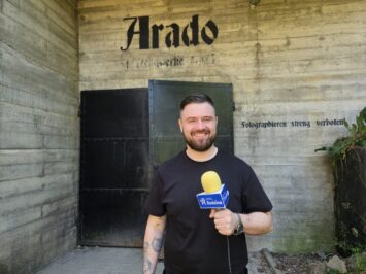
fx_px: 243
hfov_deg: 73.9
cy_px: 137
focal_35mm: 23
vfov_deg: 58.9
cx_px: 183
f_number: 1.8
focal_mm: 5.4
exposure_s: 1/144
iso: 25
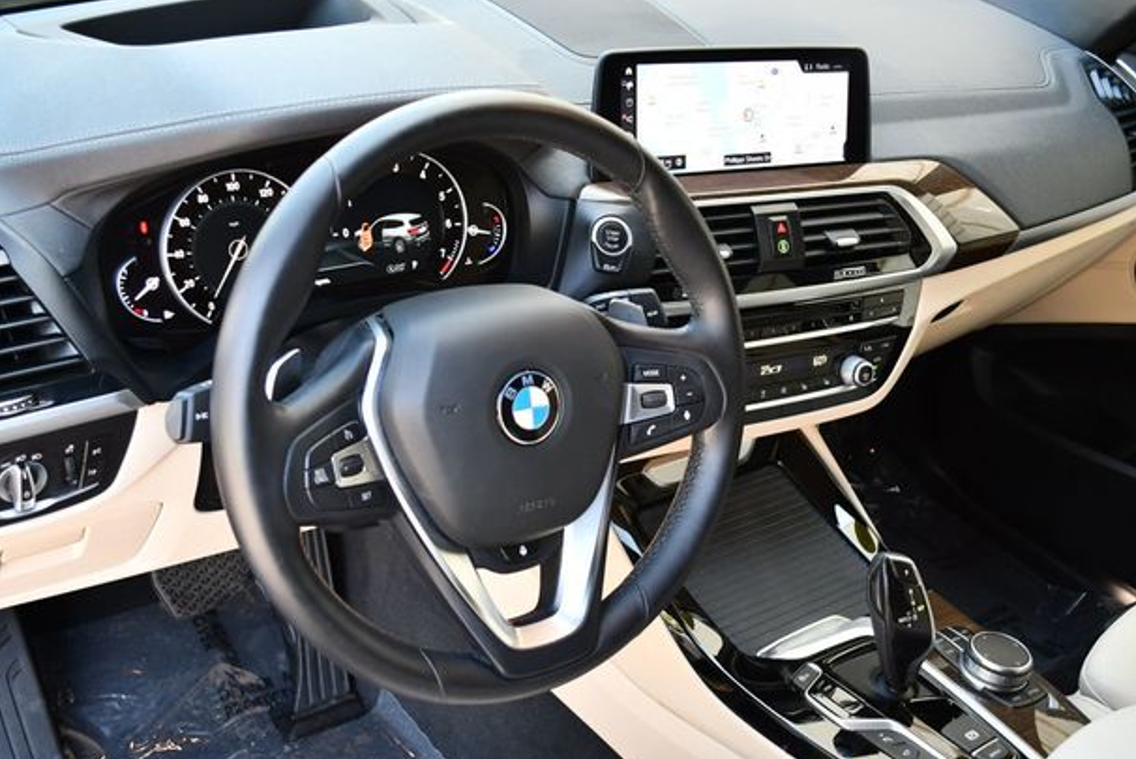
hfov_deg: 50.7
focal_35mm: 38
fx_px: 1200
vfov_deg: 35.1
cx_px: 568
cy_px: 373
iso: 800
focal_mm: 18
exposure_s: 1/200
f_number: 3.5
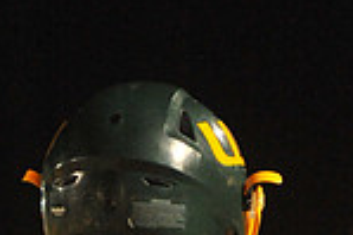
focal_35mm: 566
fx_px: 5544
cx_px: 244
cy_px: 660
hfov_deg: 3.6
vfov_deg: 2.4
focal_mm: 145
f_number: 4
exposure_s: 1/250
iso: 6400
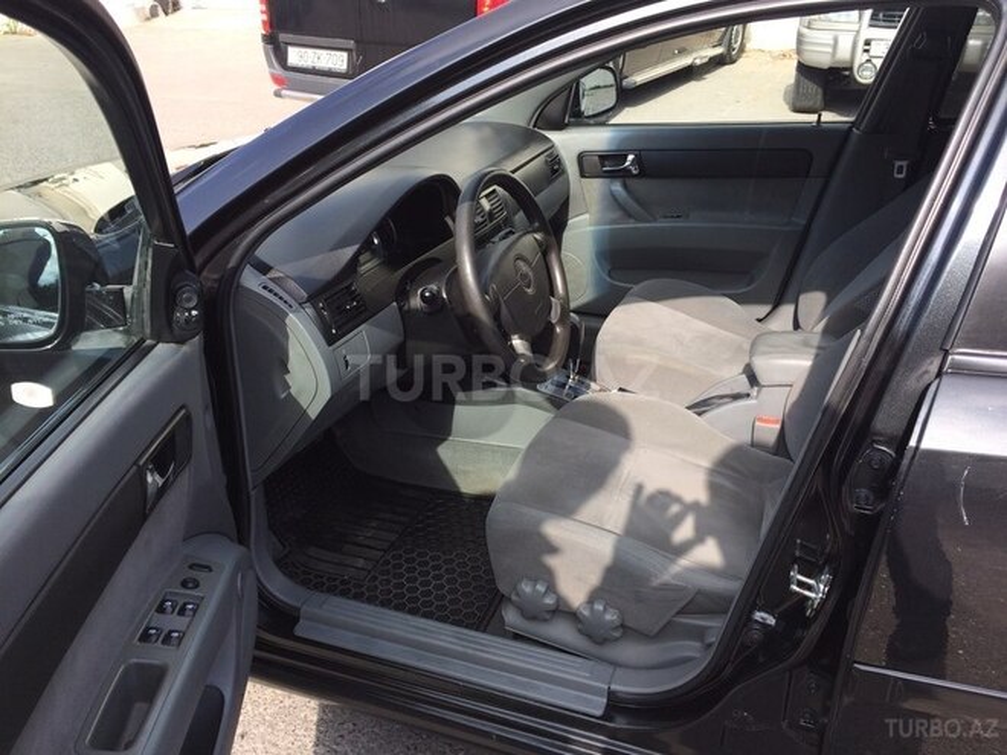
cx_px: 504
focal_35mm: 29
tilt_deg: -29.1
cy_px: 378
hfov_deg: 61.7
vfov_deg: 48.2
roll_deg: -0.3
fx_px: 844
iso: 32
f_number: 2.2
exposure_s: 1/604
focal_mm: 4.15
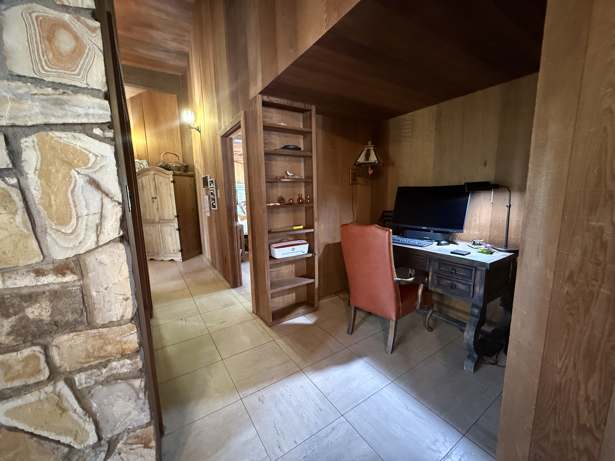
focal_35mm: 14
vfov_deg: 85.7
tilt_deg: -8.9
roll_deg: +0.4
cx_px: 308
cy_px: 230
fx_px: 249
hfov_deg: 102.1
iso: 1250
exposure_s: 1/30
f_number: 2.2
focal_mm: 2.22
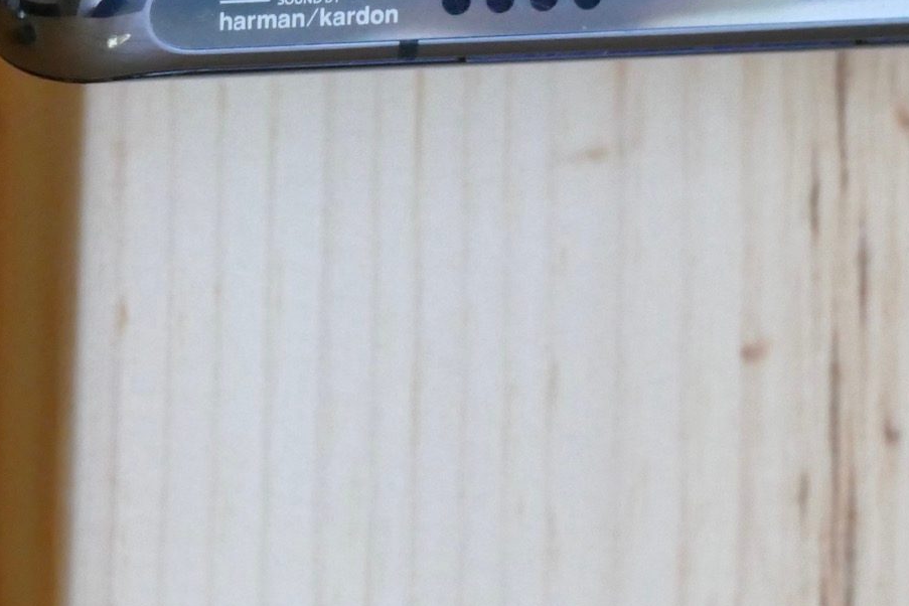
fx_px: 22370
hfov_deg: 2.3
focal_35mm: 886
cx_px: 536
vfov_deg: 1.6
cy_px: -48
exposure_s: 1/80
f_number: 8
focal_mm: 146
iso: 1600
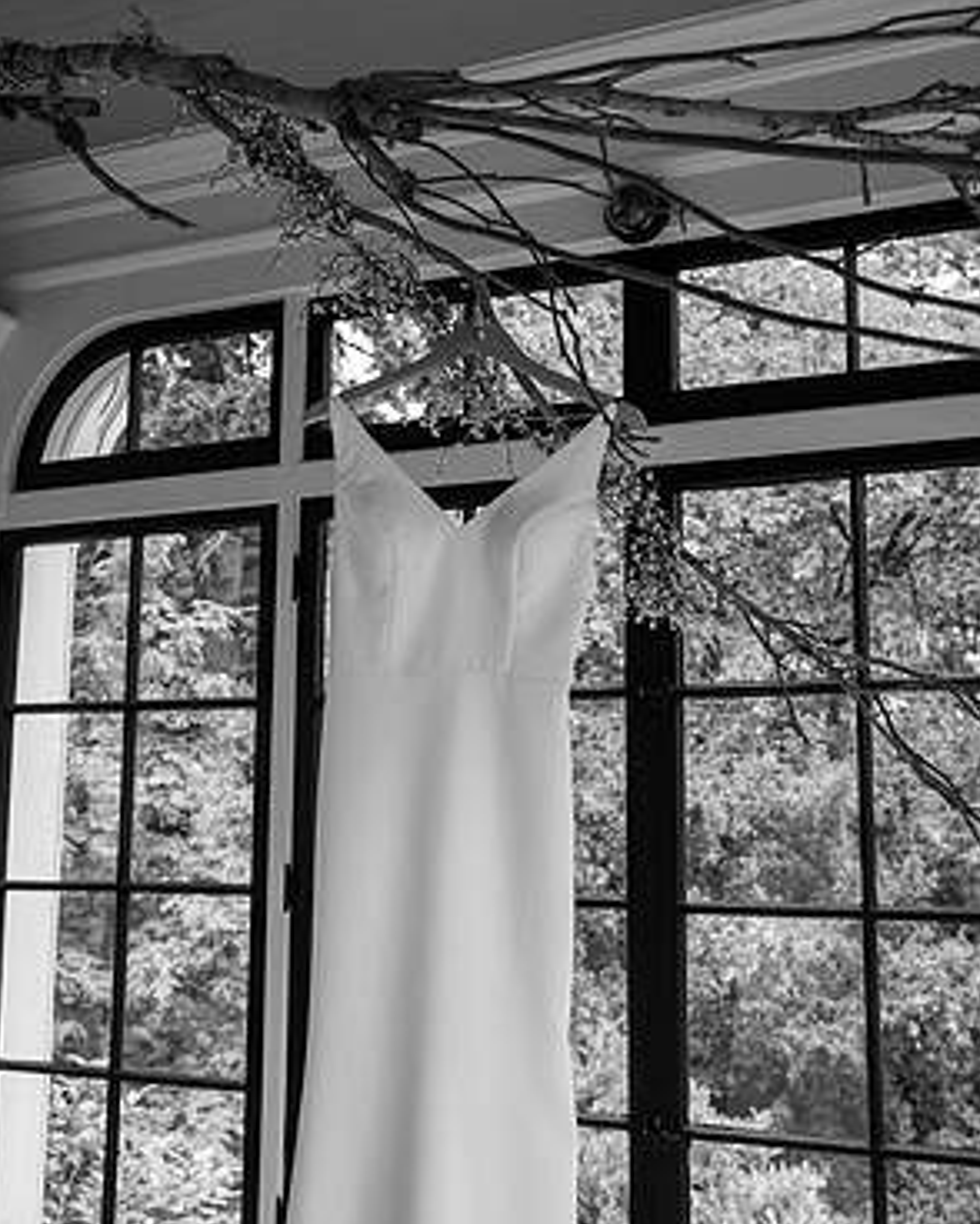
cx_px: 483
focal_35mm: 46
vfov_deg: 40.3
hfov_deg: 32.8
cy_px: 574
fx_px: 1666
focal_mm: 40
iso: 500
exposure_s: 1/320
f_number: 5
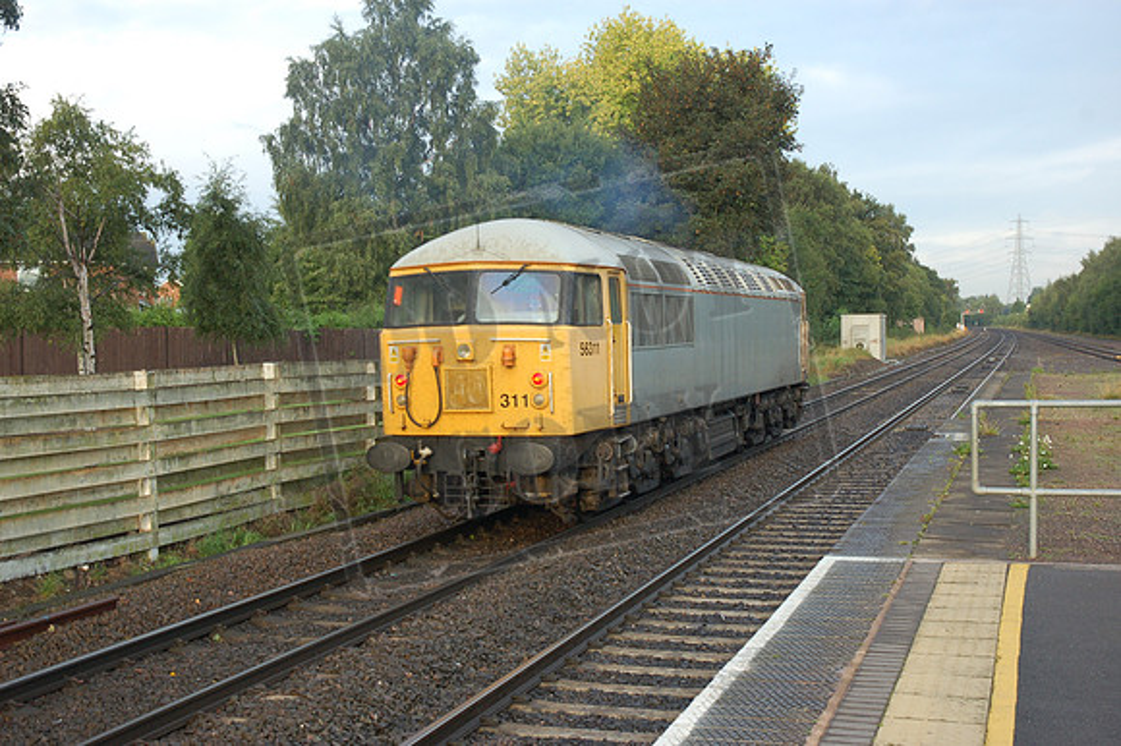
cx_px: 560
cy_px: 373
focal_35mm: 46
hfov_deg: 42.3
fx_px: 1447
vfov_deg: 28.9
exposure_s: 1/125
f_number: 5.6
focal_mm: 31
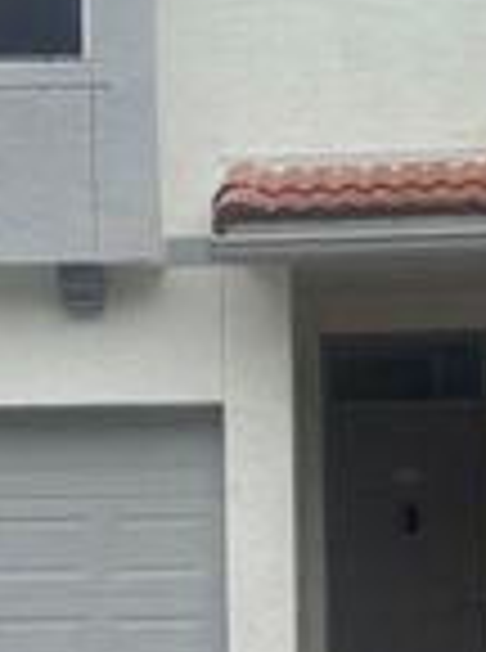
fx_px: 2256
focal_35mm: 120
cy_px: 564
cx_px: 220
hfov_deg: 12.3
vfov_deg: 16.3
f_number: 1.6
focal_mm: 5.96
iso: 64
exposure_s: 1/1263
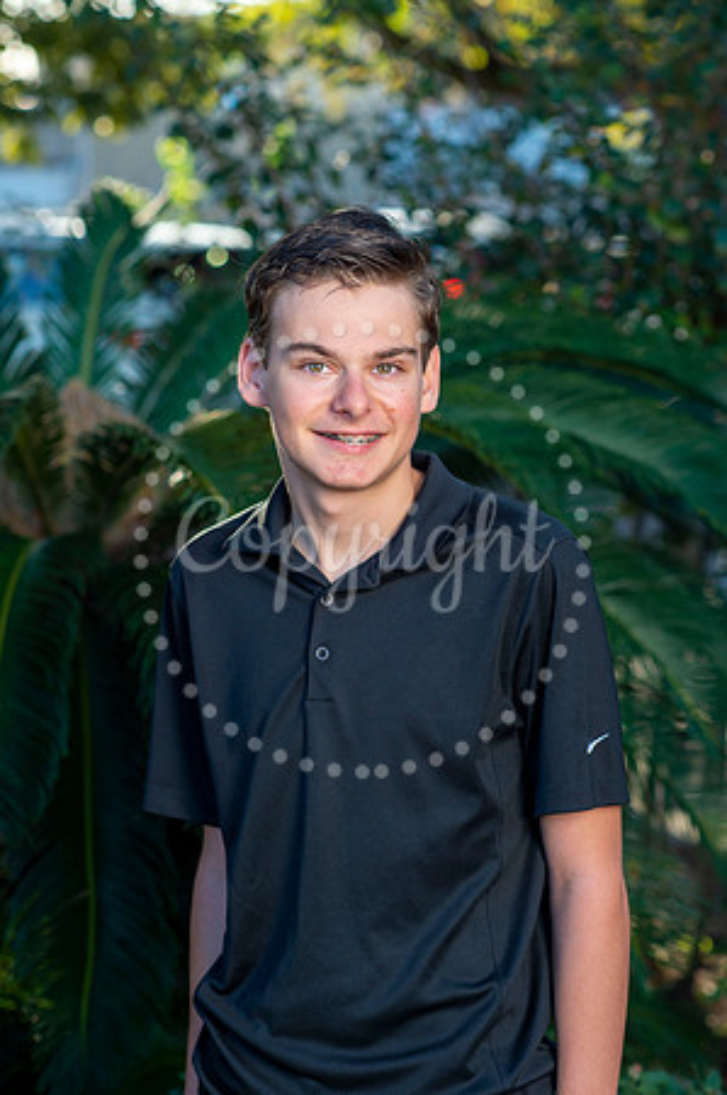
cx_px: 364
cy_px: 548
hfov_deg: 16.0
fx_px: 2581
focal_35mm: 85
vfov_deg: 23.9
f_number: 4
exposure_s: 1/200
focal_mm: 85
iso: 200
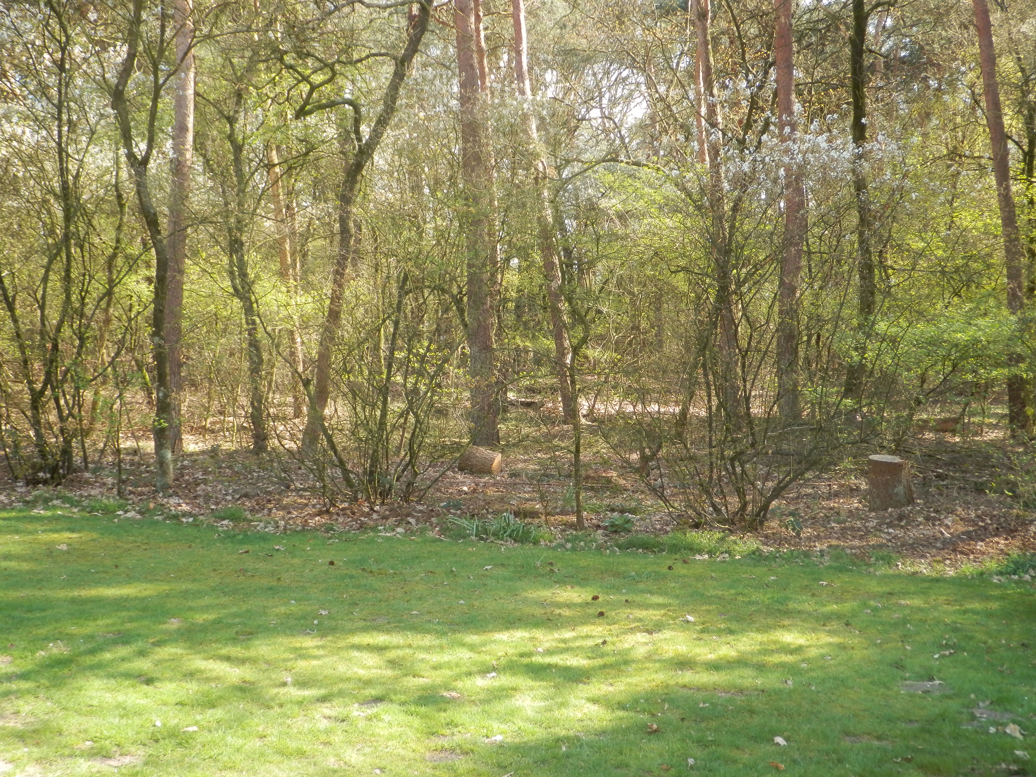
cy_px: 388
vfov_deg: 28.6
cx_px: 518
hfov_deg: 37.5
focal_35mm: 51
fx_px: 1526
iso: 80
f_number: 4.4
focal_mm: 9.1
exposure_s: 1/60
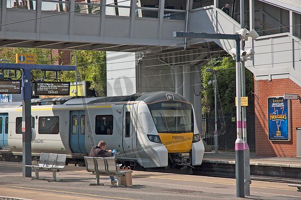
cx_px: 150
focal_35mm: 105
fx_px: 877
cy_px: 100
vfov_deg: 13.0
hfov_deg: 19.5
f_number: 5.6
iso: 200
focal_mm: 70
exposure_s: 1/500
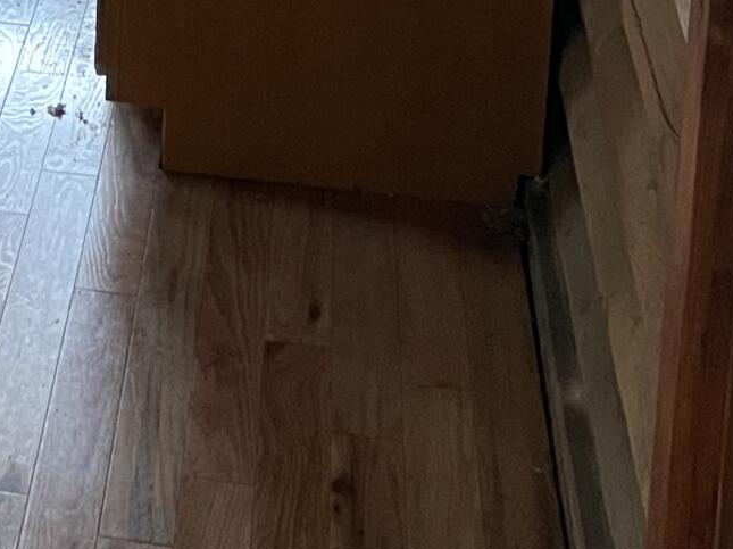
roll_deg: -1.3
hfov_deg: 15.3
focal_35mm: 121
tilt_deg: -11.3
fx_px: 2561
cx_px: -284
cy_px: -458
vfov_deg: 11.3
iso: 500
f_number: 1.6
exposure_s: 1/57
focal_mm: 5.1
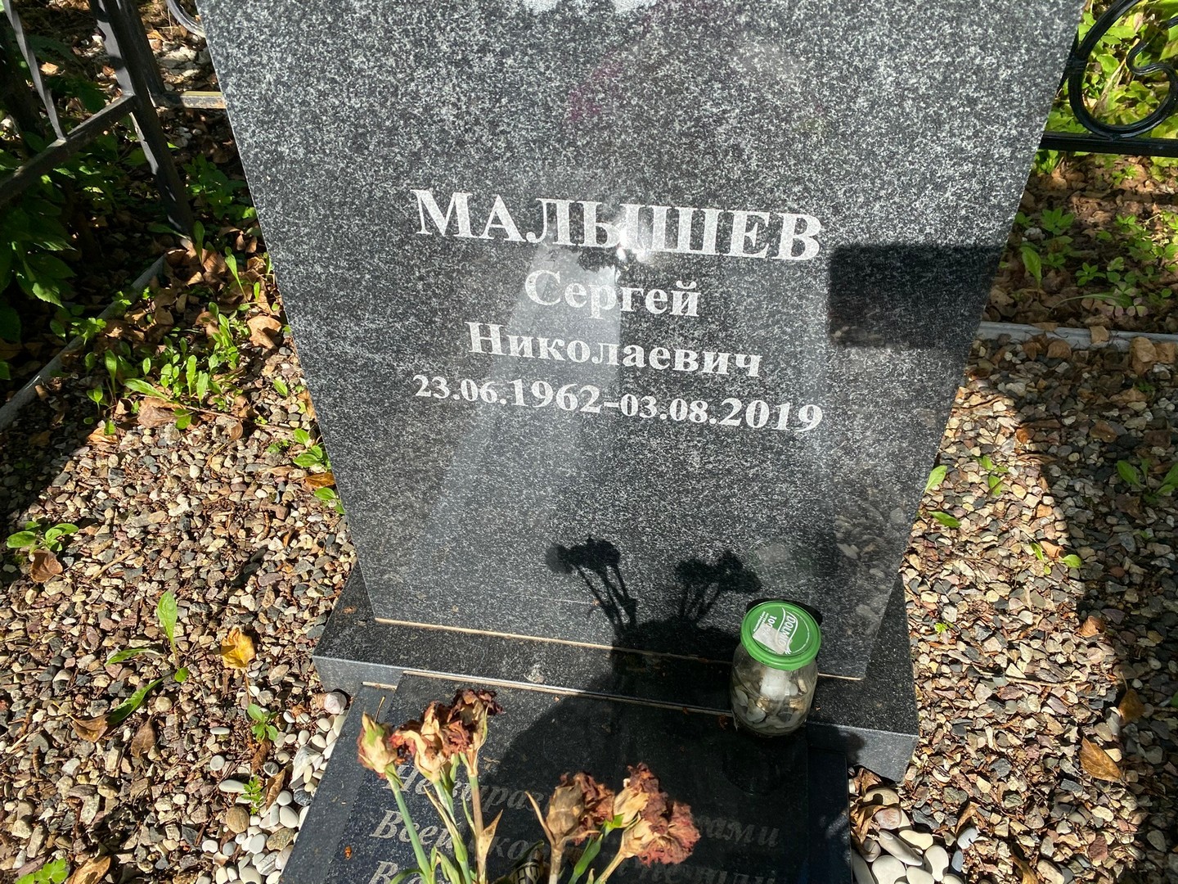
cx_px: 589
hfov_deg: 67.3
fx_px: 885
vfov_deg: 53.1
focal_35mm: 26
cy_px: 442
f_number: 1.8
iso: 32
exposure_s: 1/1093
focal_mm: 4.25
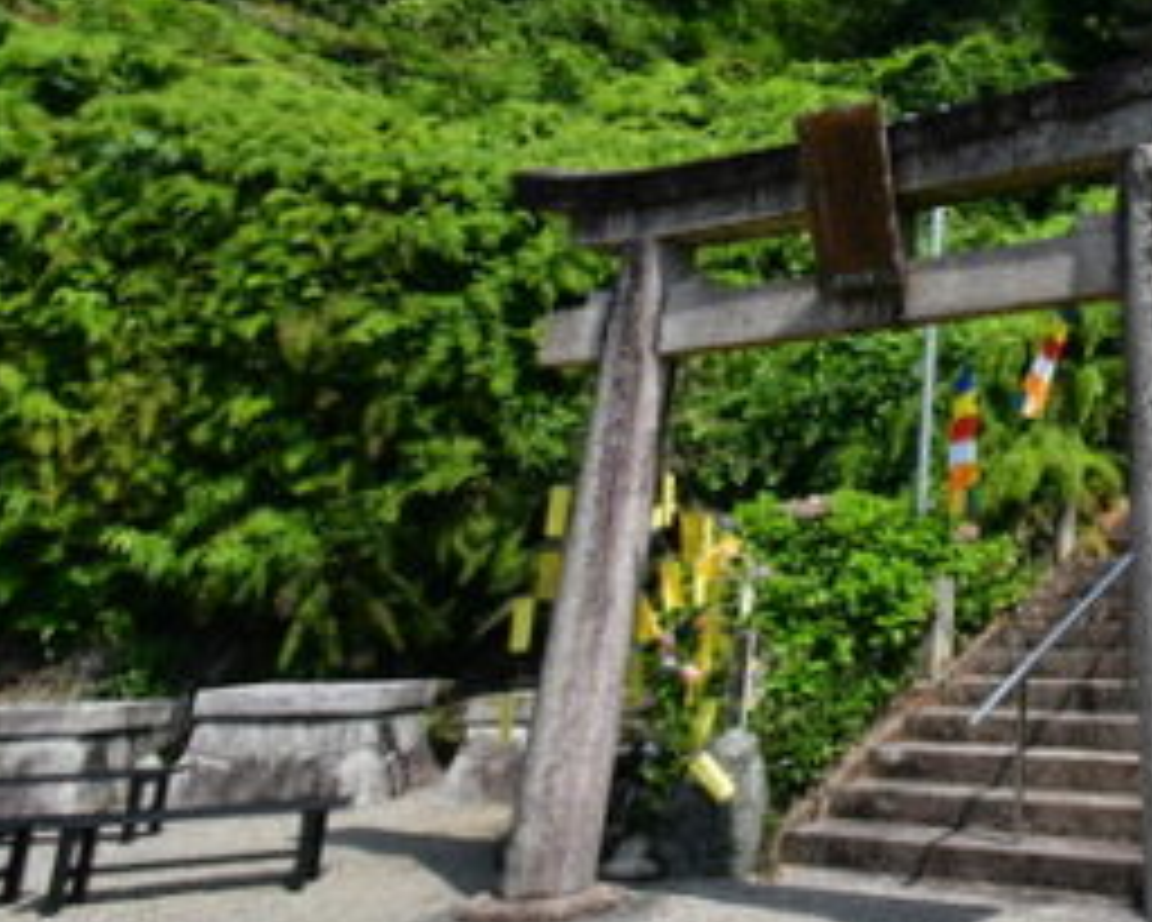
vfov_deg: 43.6
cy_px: 274
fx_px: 1126
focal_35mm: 33
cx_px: 1264
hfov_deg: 42.6
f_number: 22
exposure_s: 1/500
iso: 1600
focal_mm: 10
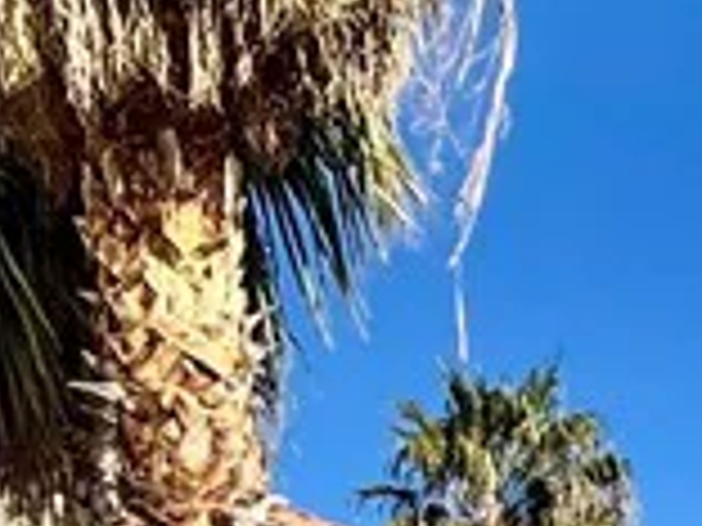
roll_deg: +1.3
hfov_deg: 17.4
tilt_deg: +13.4
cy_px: 679
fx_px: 1866
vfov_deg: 15.3
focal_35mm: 92
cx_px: -558
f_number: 2.2
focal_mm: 2.22
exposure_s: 1/4630
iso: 40
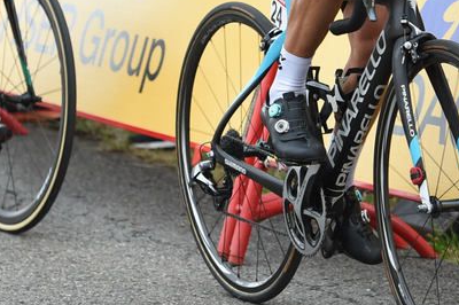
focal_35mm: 320
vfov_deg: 4.3
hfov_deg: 6.4
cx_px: 325
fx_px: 4077
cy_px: -29
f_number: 4
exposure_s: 1/800
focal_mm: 125
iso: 1000
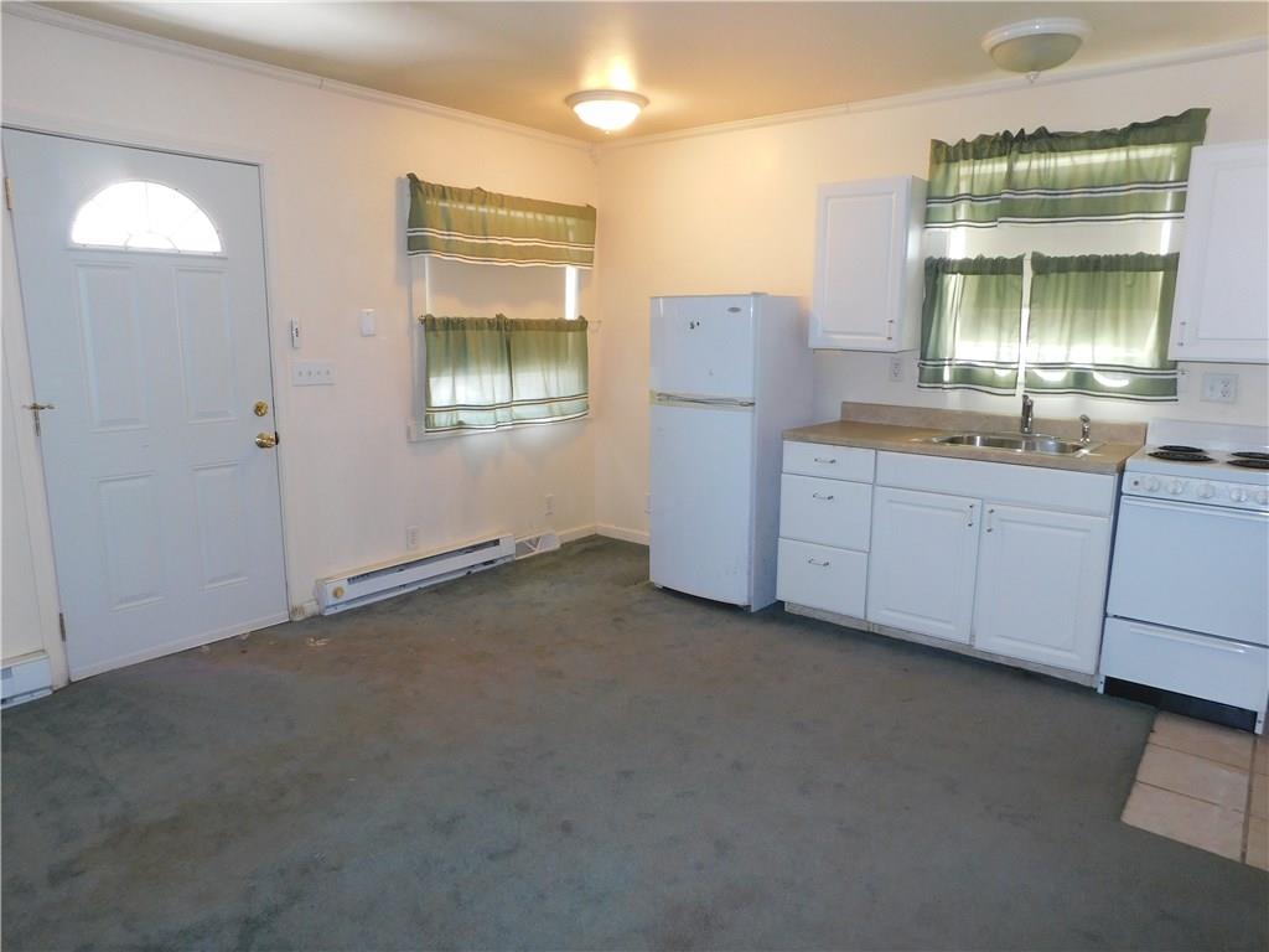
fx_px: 843
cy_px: 476
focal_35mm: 23
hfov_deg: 73.9
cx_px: 634
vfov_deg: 58.9
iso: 200
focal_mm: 4
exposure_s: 1/30
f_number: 3
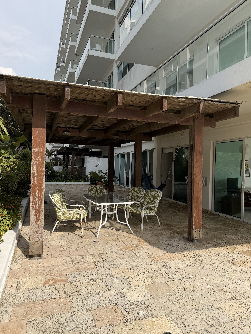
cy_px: 167
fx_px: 232
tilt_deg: -0.3
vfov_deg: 71.6
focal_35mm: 24
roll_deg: -2.2
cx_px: 126
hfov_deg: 56.8
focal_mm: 6.76
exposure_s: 1/5319
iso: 80
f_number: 1.78
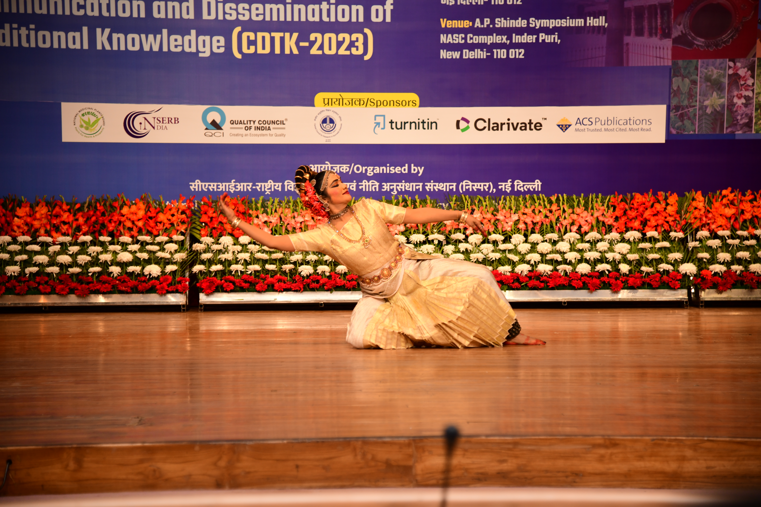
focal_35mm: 85
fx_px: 1797
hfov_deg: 23.9
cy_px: 254
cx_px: 380
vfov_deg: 16.1
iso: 640
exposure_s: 1/80
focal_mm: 85
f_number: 4
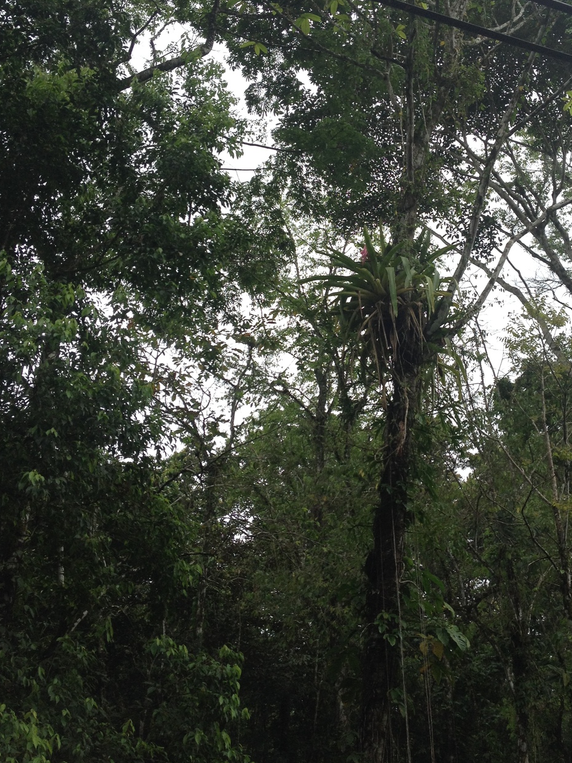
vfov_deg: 41.9
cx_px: 359
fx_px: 991
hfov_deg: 32.0
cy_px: 300
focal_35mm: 45
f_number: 2.4
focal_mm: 4.28
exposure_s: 1/196
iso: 50
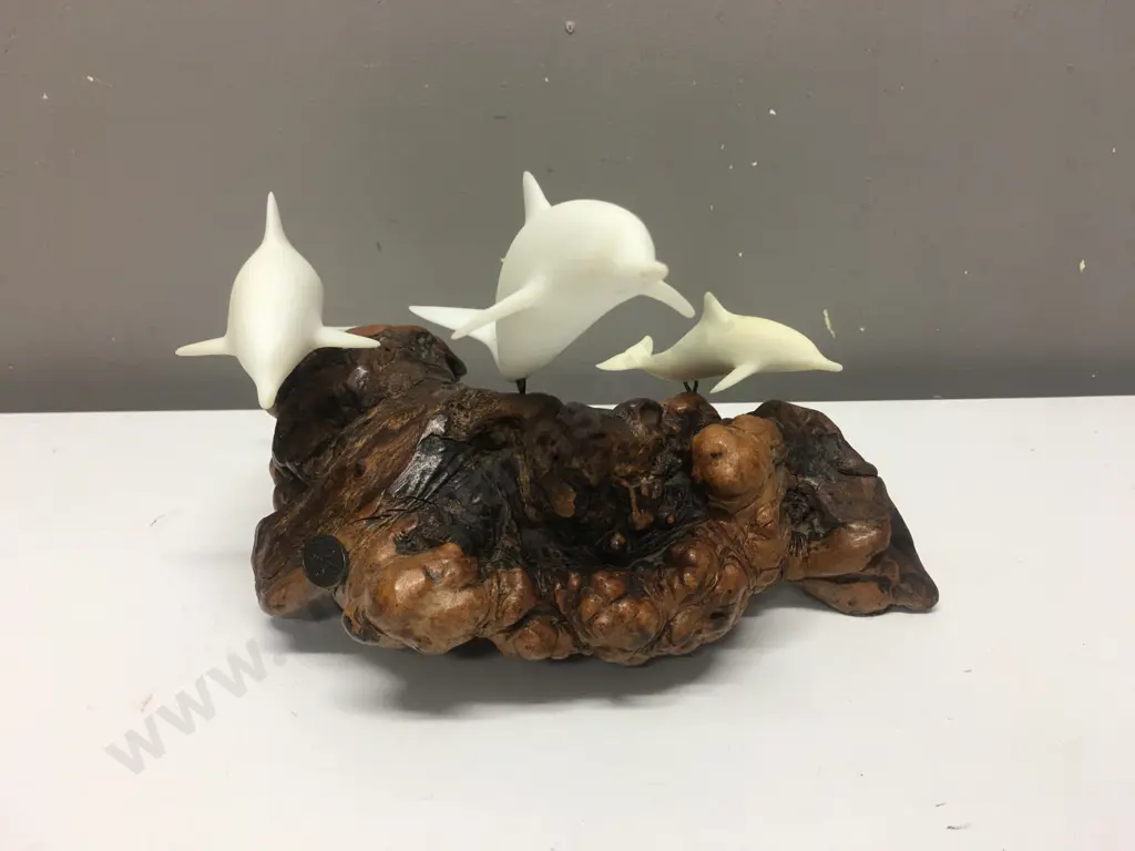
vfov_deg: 48.2
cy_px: 426
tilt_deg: -20.8
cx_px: 568
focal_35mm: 29
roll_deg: +0.0
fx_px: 951
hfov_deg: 61.7
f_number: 2.2
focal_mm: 4.15
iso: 50
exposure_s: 1/33
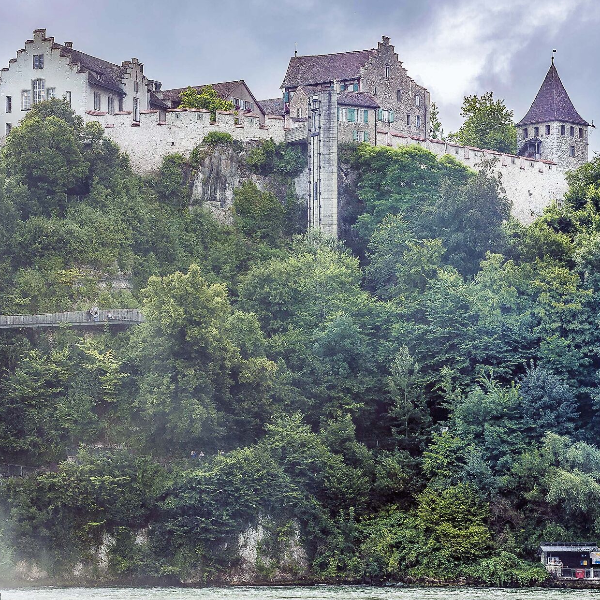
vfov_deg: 15.2
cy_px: 292
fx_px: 2255
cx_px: 171
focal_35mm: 115
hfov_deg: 15.1
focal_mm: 70
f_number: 9
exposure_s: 1/160
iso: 100
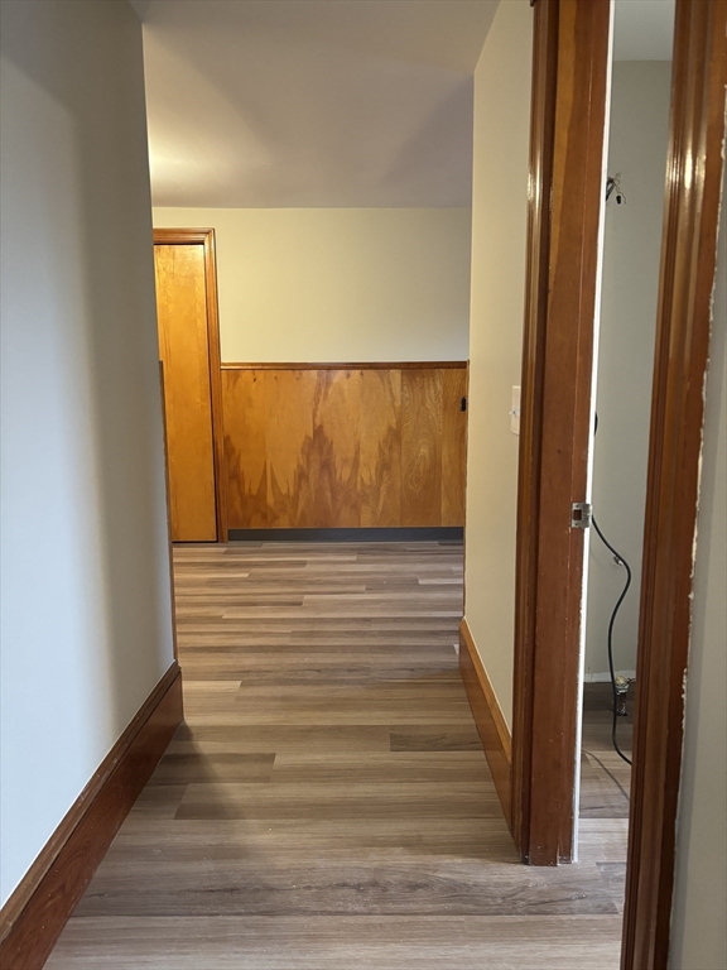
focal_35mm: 26
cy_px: 485
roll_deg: -2.1
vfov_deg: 67.3
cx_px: 364
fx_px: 728
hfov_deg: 53.1
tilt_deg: -10.8
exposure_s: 1/60
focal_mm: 5.96
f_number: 1.6
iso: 500
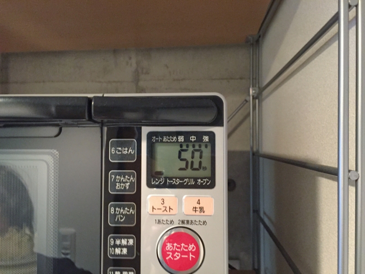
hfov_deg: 61.7
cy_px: 137
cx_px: 182
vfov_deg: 48.2
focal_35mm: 29
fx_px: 306
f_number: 2.2
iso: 400
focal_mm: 4.15
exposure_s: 1/15
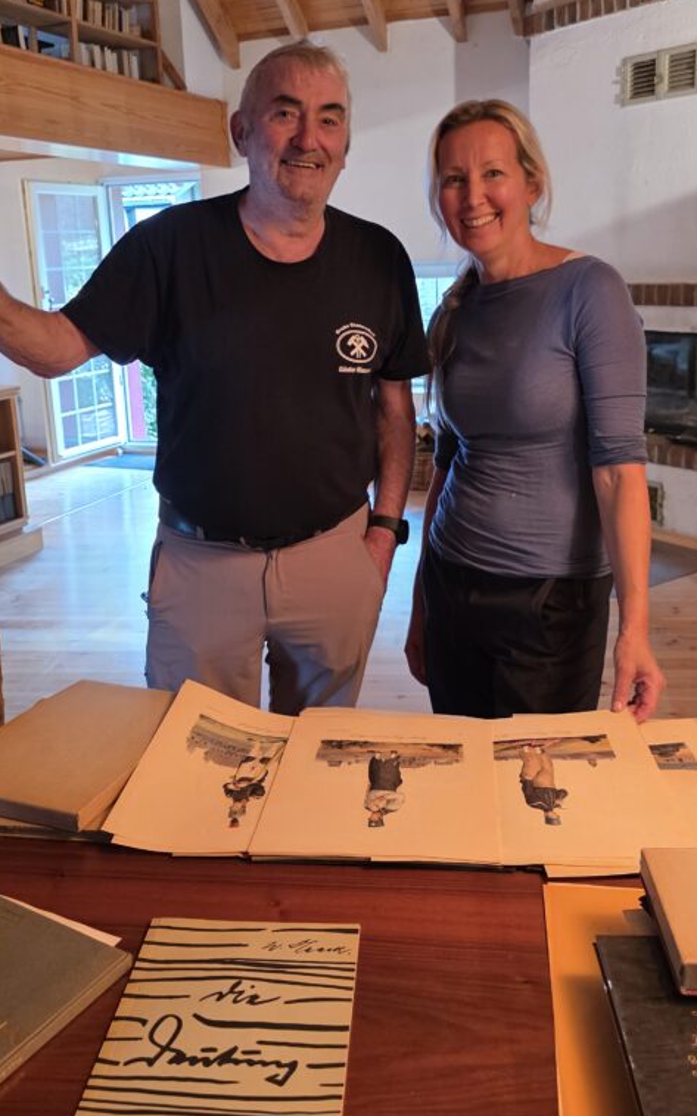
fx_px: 1003
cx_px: 351
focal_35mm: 33
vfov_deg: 57.8
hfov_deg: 38.3
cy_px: 454
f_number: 1.7
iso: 640
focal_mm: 6.3
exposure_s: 1/100
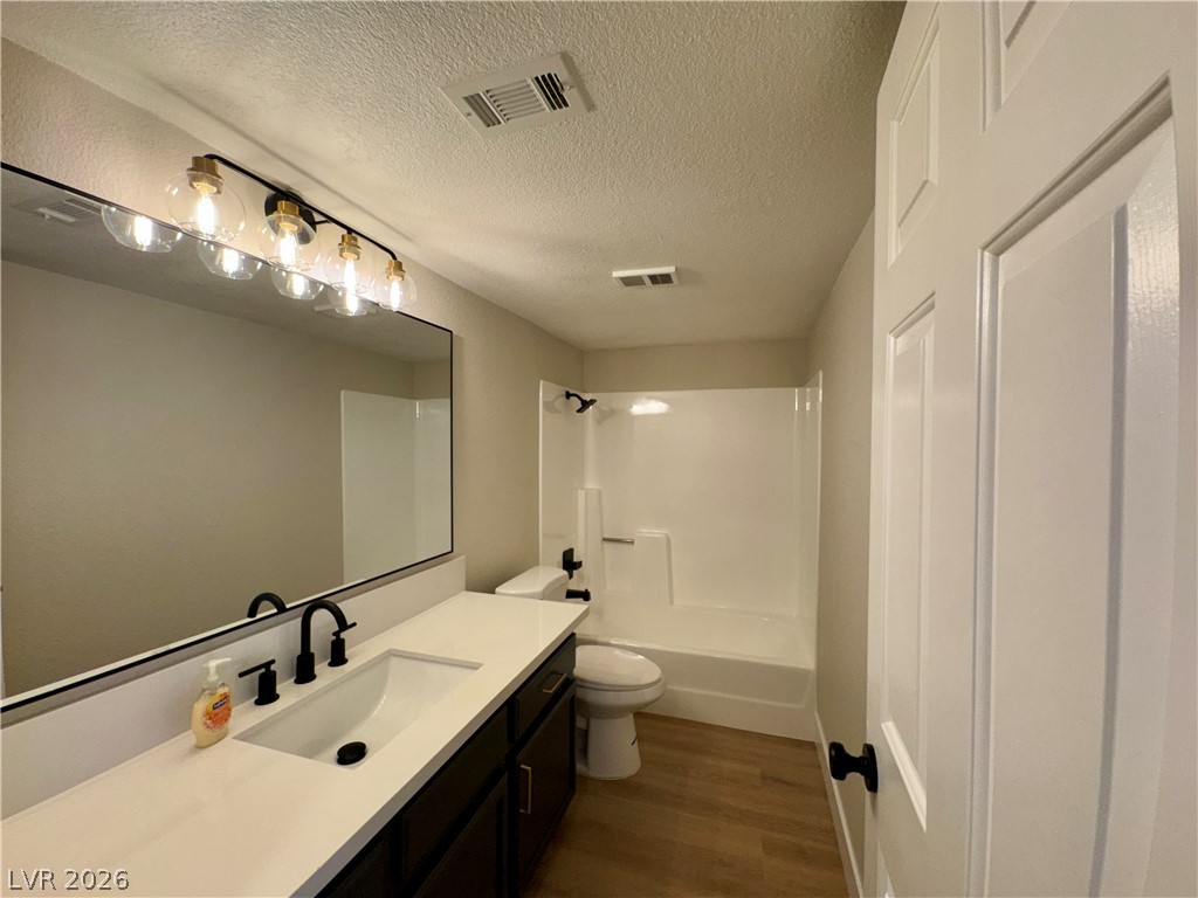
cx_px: 599
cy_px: 449
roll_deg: +0.1
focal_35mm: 14
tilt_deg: -1.1
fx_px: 485
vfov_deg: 85.7
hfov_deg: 102.1
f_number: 2.2
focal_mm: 2.22
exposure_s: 1/120
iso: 64
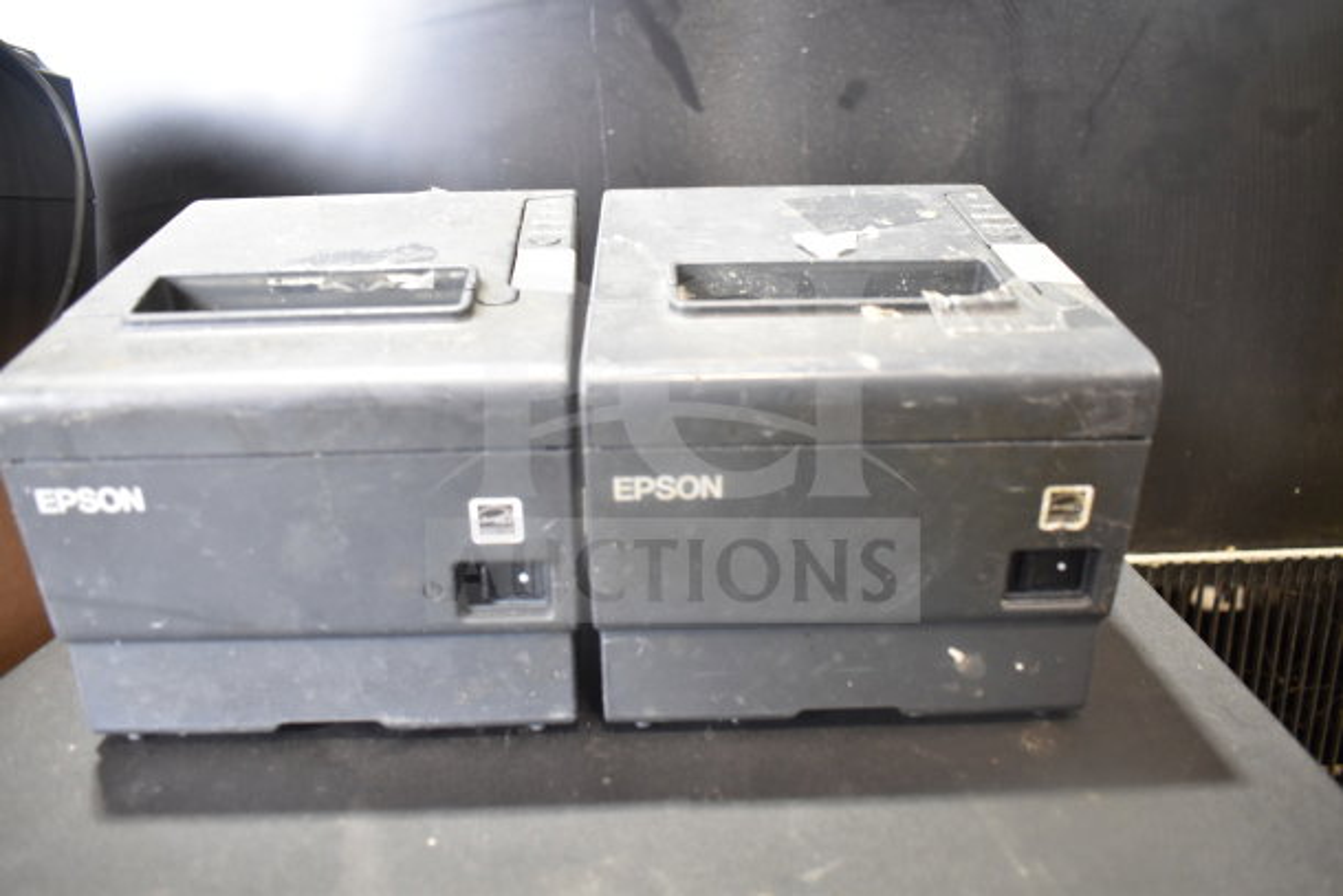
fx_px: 1007
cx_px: 672
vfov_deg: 48.0
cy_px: 448
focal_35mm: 27
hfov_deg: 67.4
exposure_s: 1/30
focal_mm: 18
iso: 800
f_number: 3.5
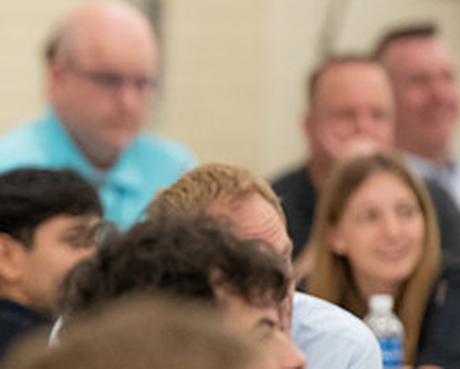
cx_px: -212
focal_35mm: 927
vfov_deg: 1.7
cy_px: 253
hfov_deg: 2.1
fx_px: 12637
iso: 1000
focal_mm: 200
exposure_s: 1/250
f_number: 2.8
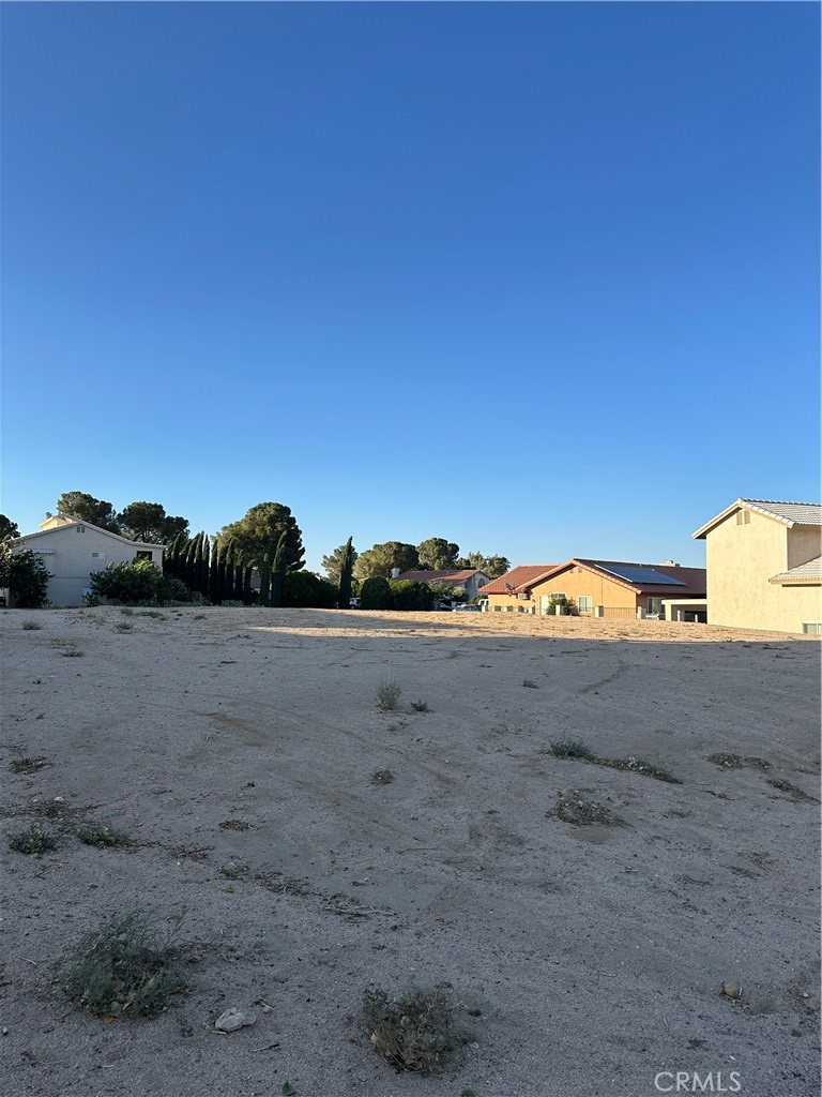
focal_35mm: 24
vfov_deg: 71.6
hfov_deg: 56.8
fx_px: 760
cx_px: 411
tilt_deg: +5.9
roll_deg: -2.5
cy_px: 548
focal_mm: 6.86
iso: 80
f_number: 1.78
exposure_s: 1/2660
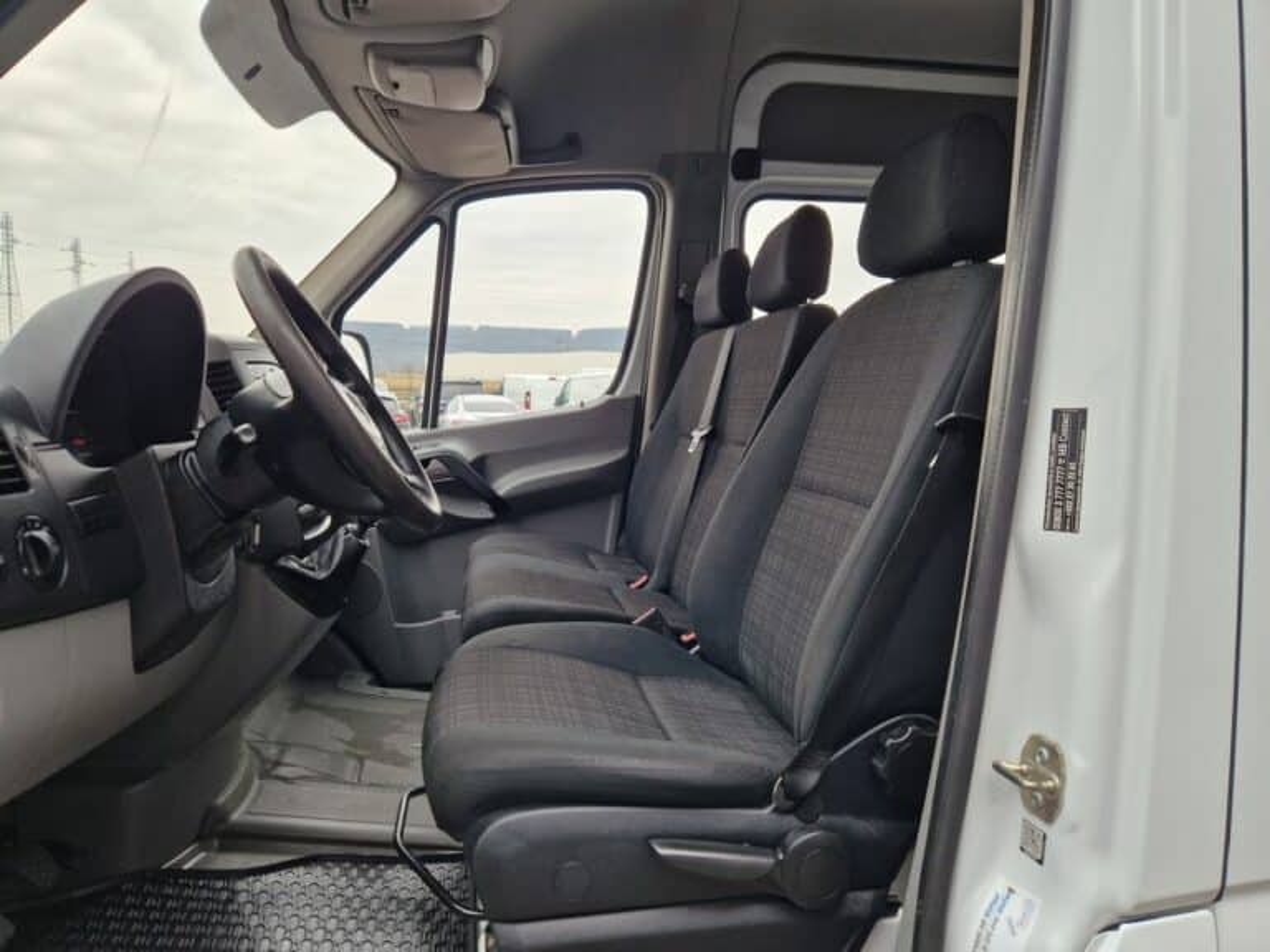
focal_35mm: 23
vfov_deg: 58.9
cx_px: 635
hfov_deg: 73.9
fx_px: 844
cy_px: 476
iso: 125
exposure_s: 1/180
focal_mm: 5.4
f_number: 1.8
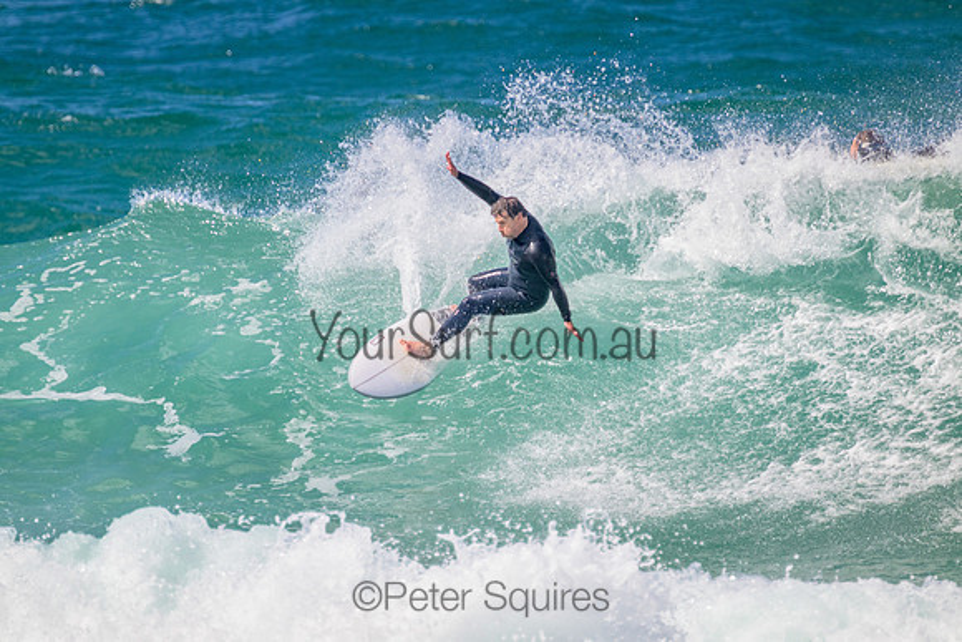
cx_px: 481
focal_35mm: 800
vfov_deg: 1.7
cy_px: 321
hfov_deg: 2.6
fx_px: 21382
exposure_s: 1/1600
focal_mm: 800
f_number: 11
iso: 800
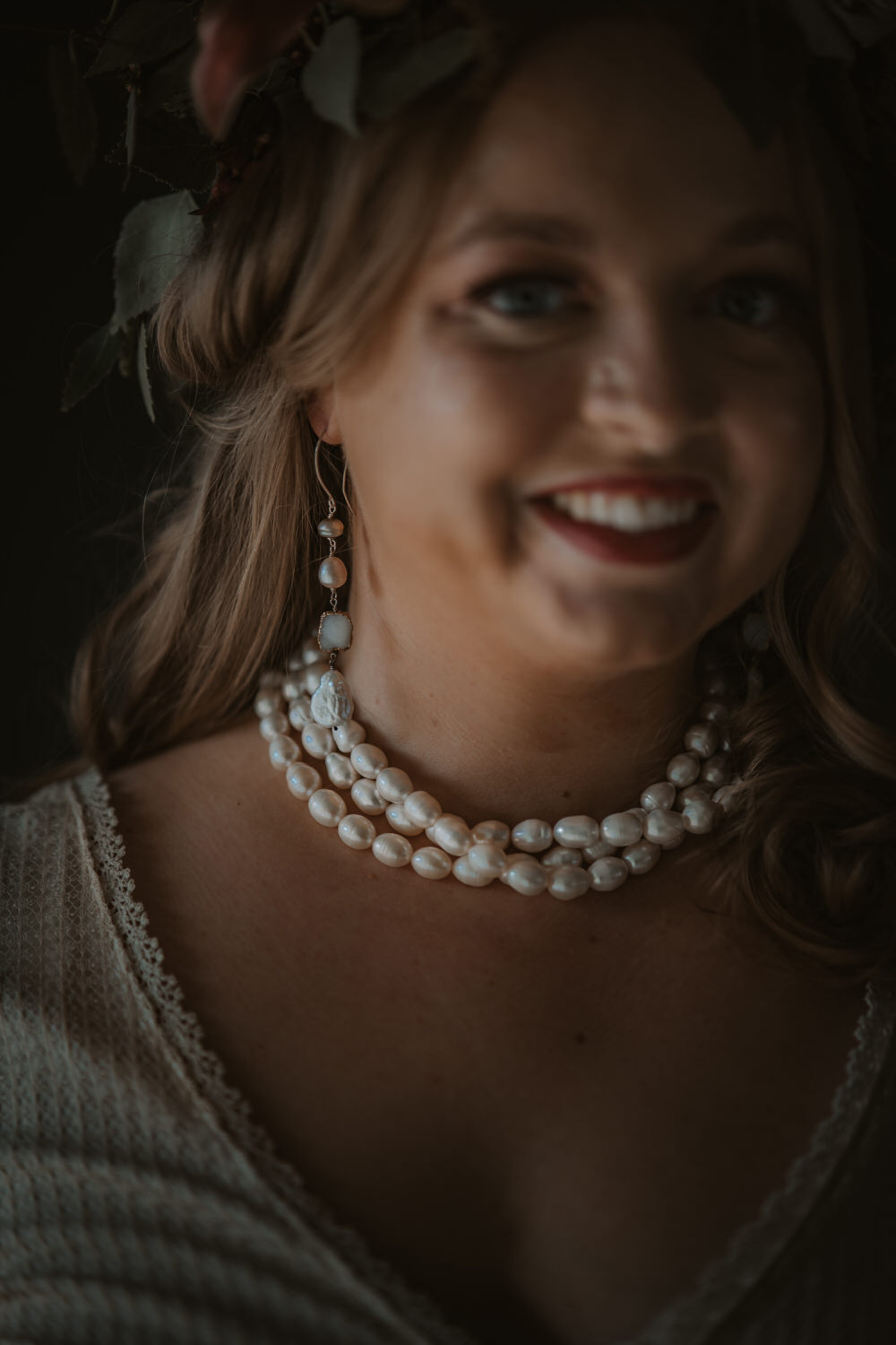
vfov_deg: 23.9
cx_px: 448
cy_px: 672
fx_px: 3173
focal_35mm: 85
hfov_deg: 16.1
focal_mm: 85
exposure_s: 1/250
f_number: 1.4
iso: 100
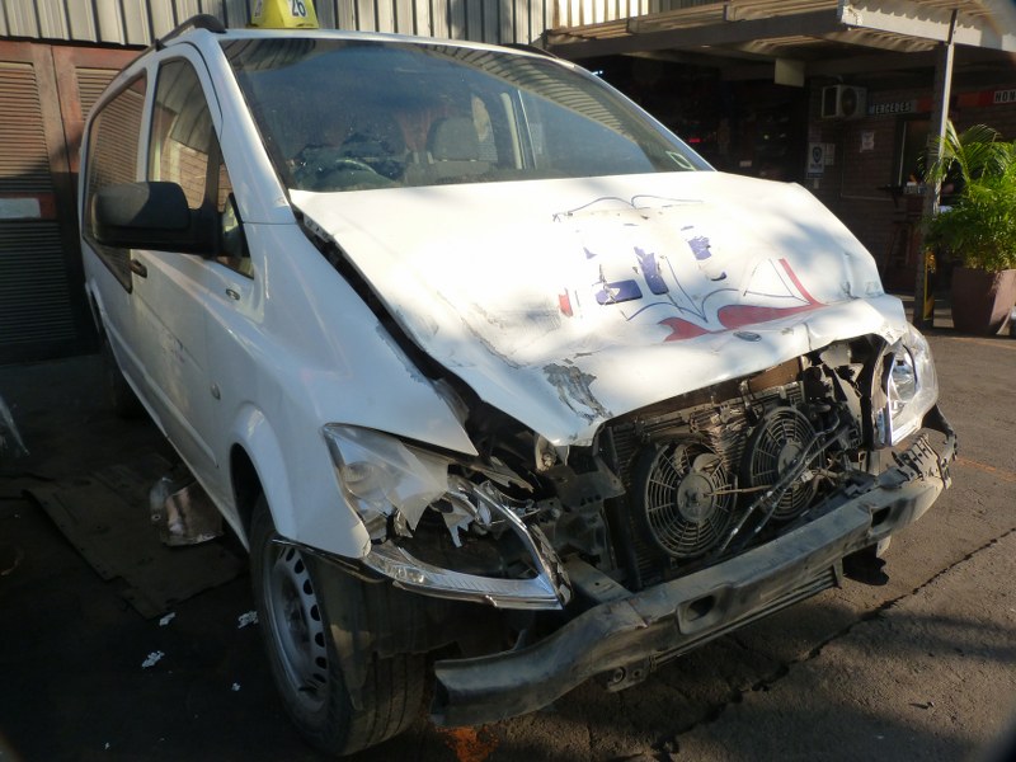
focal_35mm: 25
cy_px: 381
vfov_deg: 54.9
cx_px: 508
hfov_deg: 69.4
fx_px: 734
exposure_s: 1/200
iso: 125
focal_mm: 4.5
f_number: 4
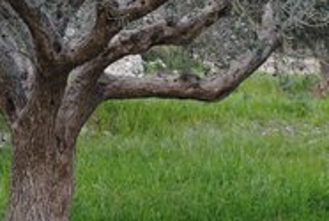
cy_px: -41
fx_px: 1063
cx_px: -9
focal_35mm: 116
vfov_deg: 11.6
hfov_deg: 17.2
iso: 100
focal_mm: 18
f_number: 3.5
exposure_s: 1/125
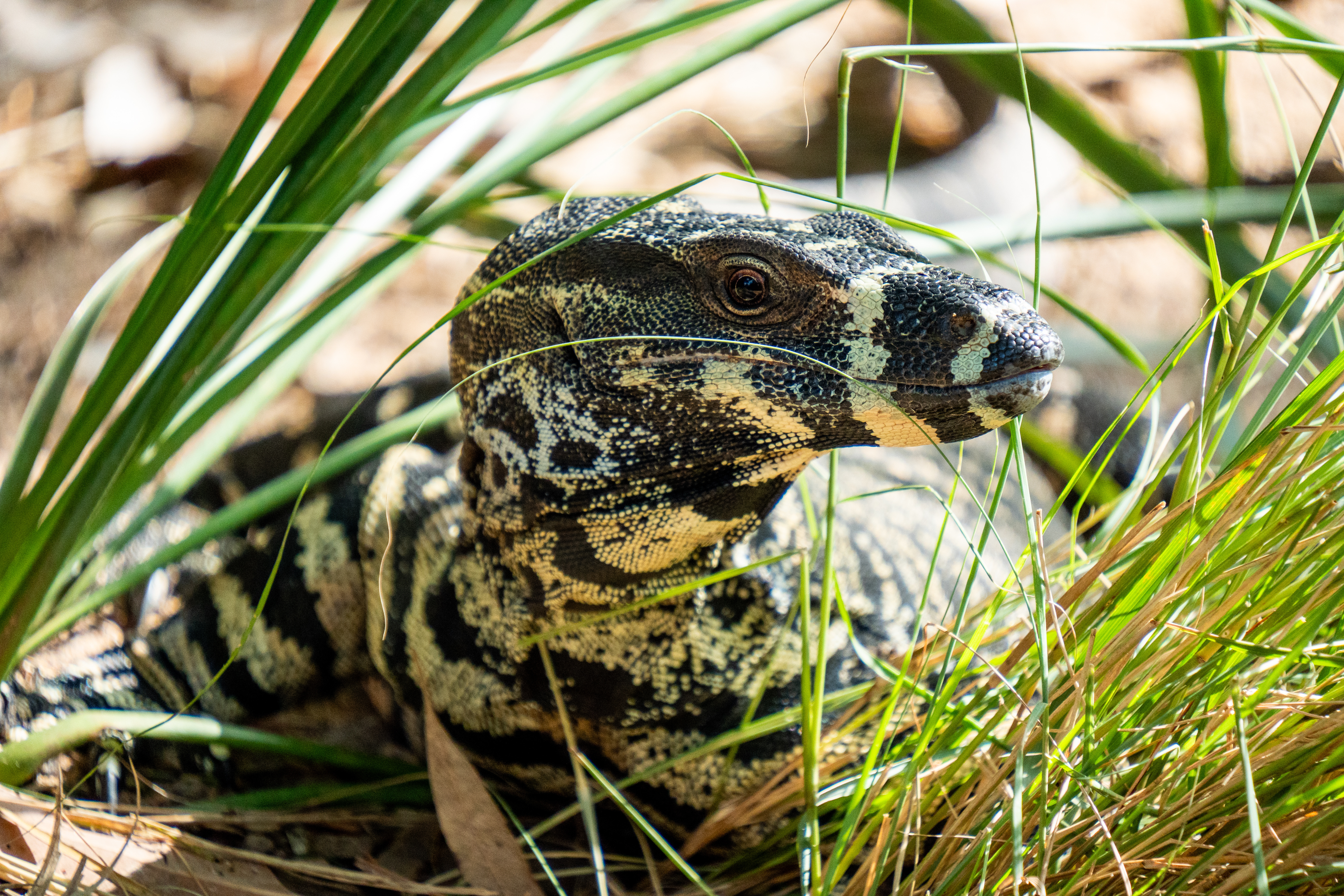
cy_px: 448
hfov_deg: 4.6
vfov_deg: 3.1
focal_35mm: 450
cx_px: 672
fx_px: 16799
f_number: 6.3
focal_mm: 300
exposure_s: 1/500
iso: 1000
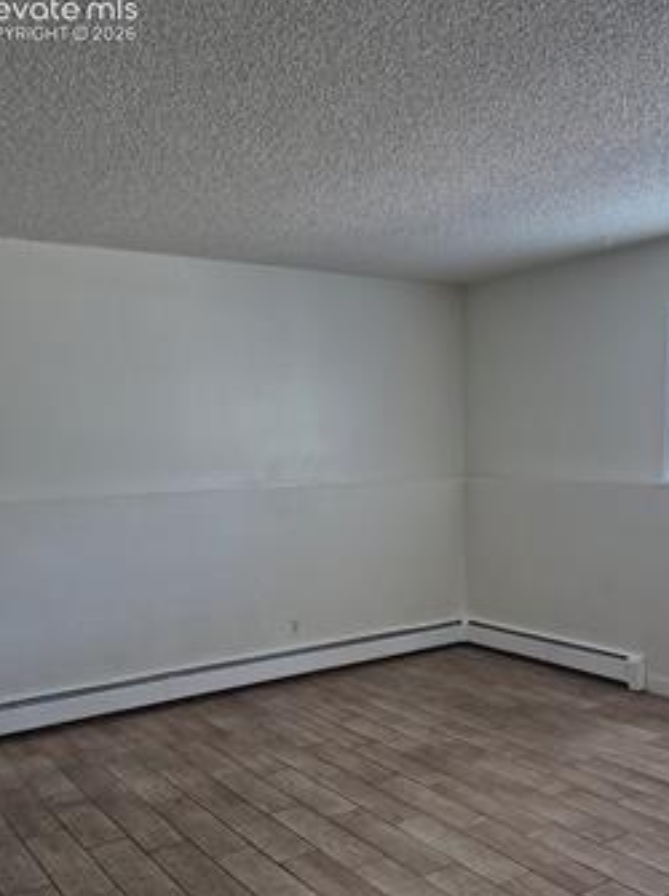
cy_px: 599
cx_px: 435
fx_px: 853
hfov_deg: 42.4
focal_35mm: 33
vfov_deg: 54.3
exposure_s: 1/120
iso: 250
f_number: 1.8
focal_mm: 5.4
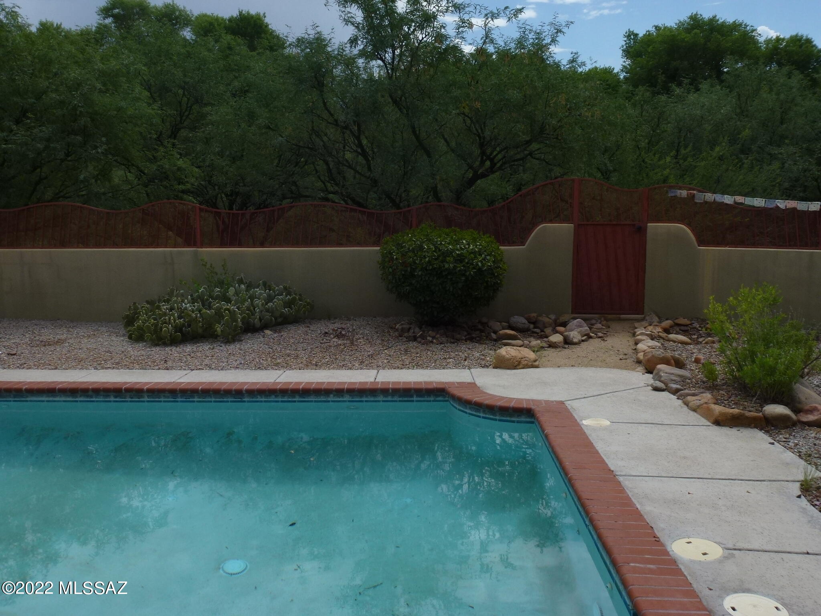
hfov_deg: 60.0
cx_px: 410
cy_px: 308
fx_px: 712
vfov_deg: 46.8
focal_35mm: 30
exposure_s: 1/2000
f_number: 3.5
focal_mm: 5.4
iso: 100
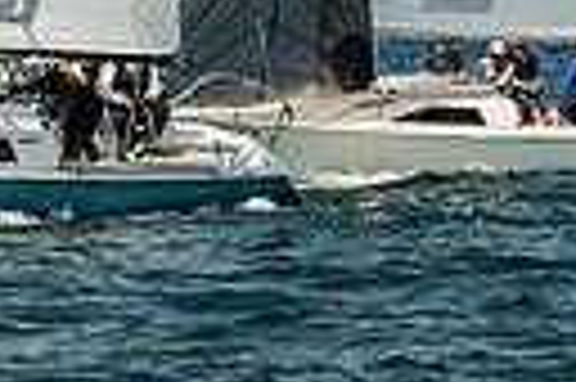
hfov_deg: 5.9
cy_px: -361
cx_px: -343
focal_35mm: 343
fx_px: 5481
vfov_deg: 4.0
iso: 320
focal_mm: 60
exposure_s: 1/1250
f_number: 6
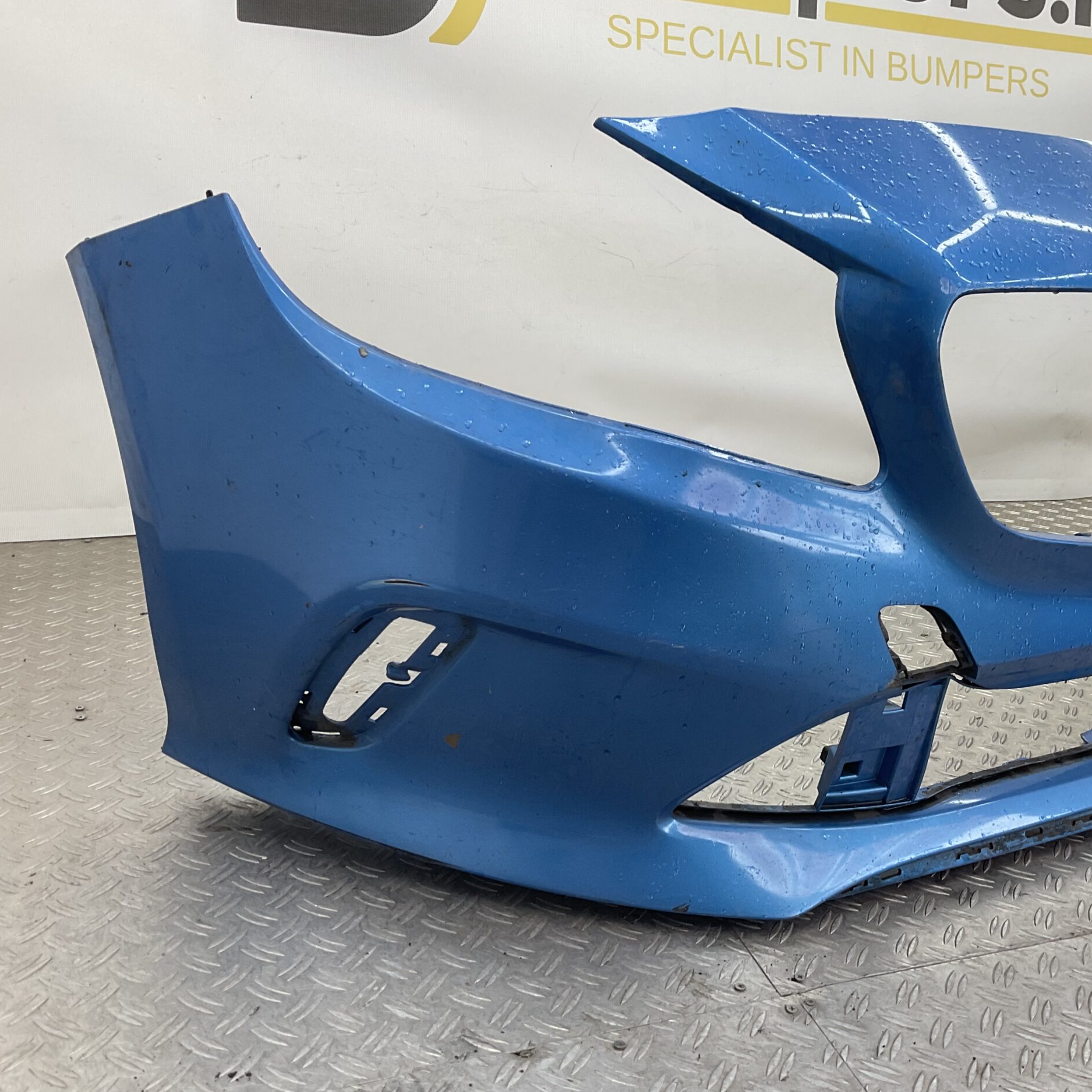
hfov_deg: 46.6
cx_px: 706
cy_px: 539
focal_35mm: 35
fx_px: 1249
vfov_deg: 47.2
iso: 32
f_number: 1.8
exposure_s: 1/120
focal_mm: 3
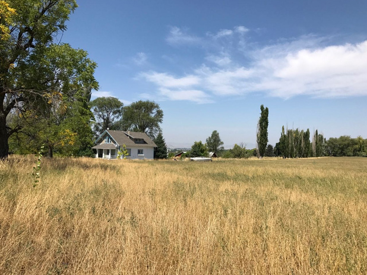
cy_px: 138
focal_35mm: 29
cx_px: 185
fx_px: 307
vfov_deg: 48.2
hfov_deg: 61.7
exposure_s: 1/2817
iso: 20
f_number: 1.8
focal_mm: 3.99
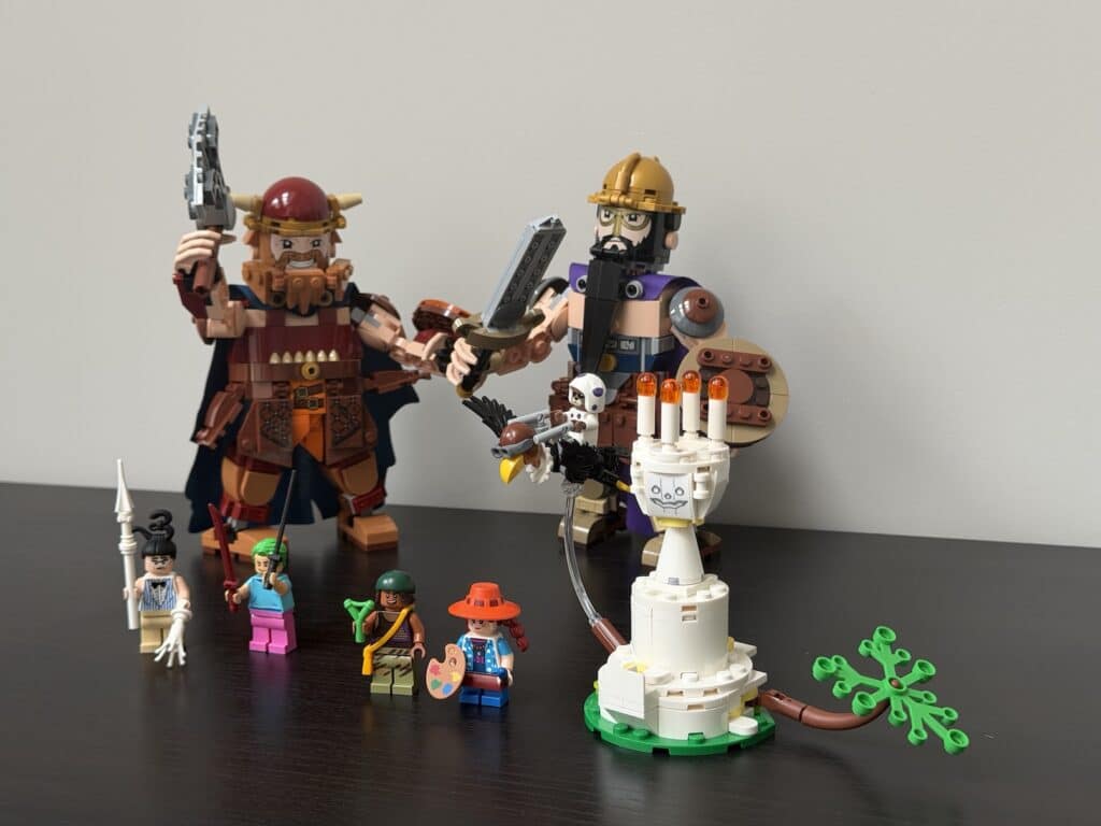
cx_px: 550
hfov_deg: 39.7
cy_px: 413
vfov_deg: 30.3
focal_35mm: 48
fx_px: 1527
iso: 100
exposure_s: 1/67
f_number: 1.78
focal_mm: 6.76
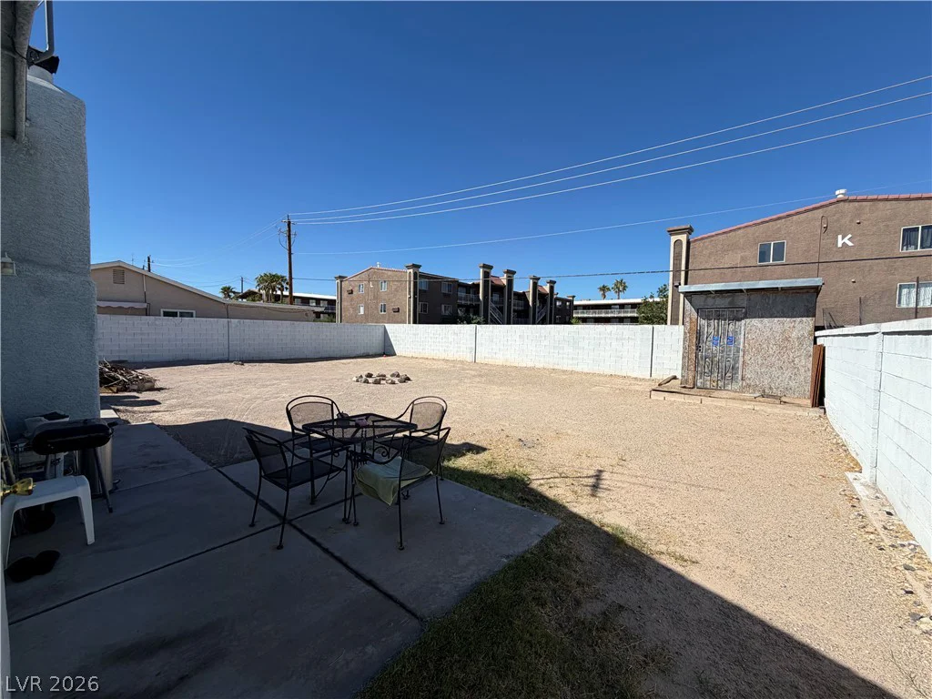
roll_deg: -1.5
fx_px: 377
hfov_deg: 102.1
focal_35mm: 14
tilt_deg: -2.4
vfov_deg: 85.7
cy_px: 350
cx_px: 466
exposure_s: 1/1211
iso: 25
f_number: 2.2
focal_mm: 2.22
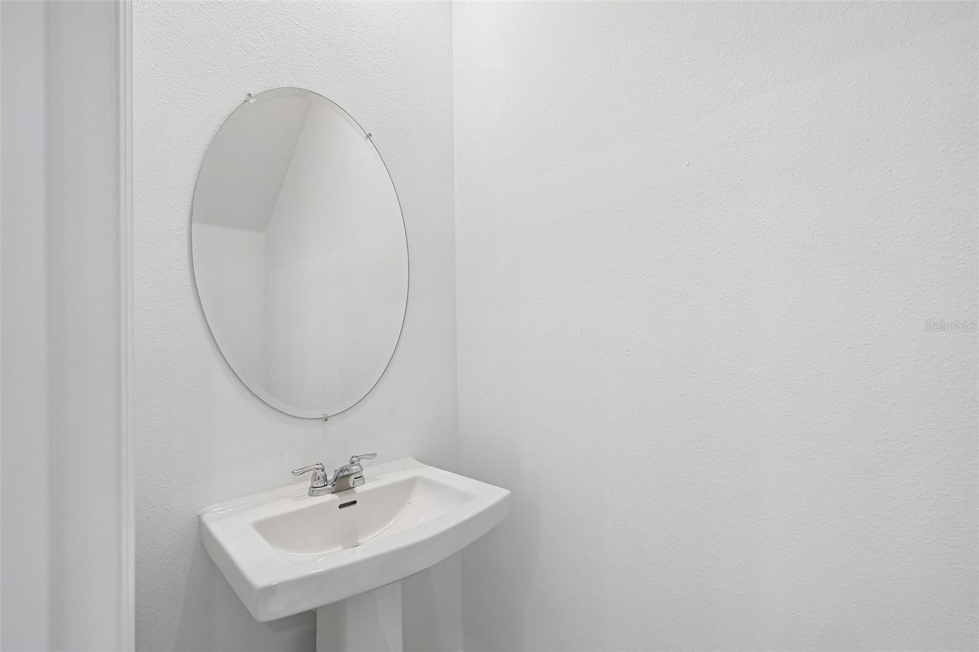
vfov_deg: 75.5
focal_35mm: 16
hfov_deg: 98.6
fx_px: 421
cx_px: 490
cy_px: 326
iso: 400
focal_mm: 15.5
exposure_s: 1/30
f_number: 8
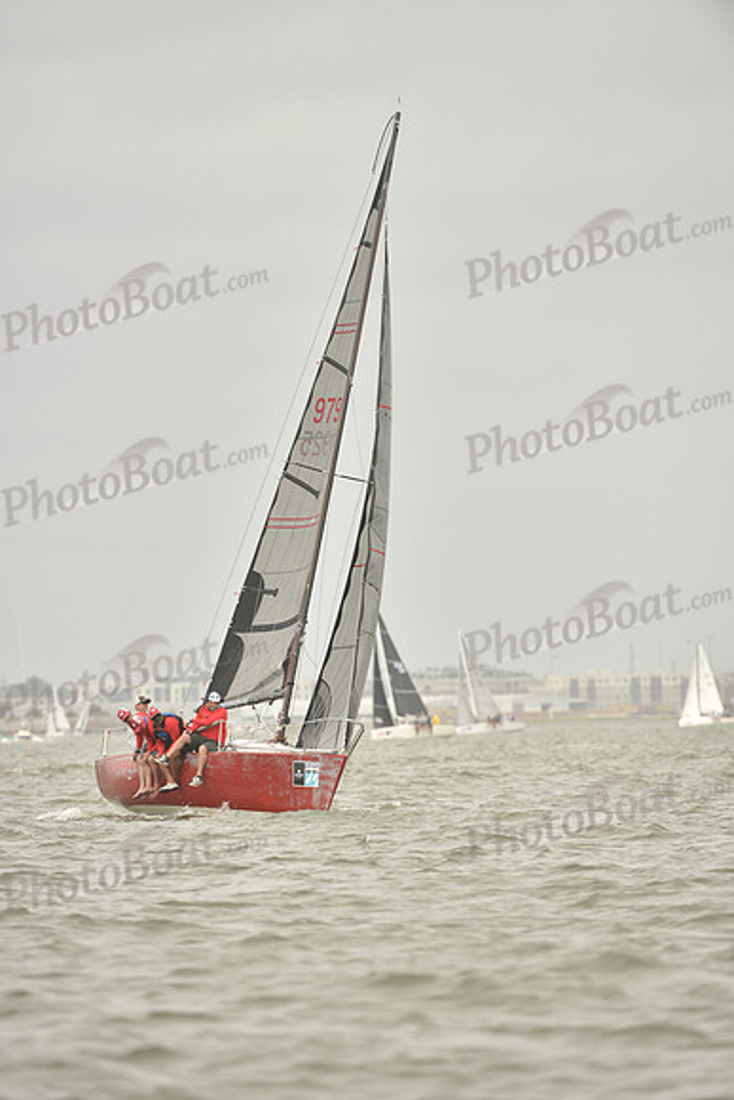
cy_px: 550
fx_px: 9169
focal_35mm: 300
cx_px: 367
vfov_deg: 6.9
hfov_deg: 4.6
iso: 320
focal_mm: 300
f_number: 6.3
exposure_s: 1/1250
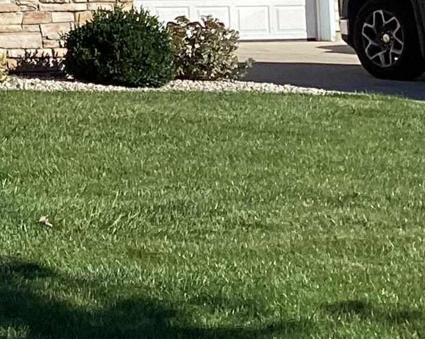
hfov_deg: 11.7
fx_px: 1810
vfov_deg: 10.3
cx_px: -483
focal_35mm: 144
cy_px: -202
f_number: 2.4
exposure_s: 1/1431
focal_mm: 3.3
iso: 25
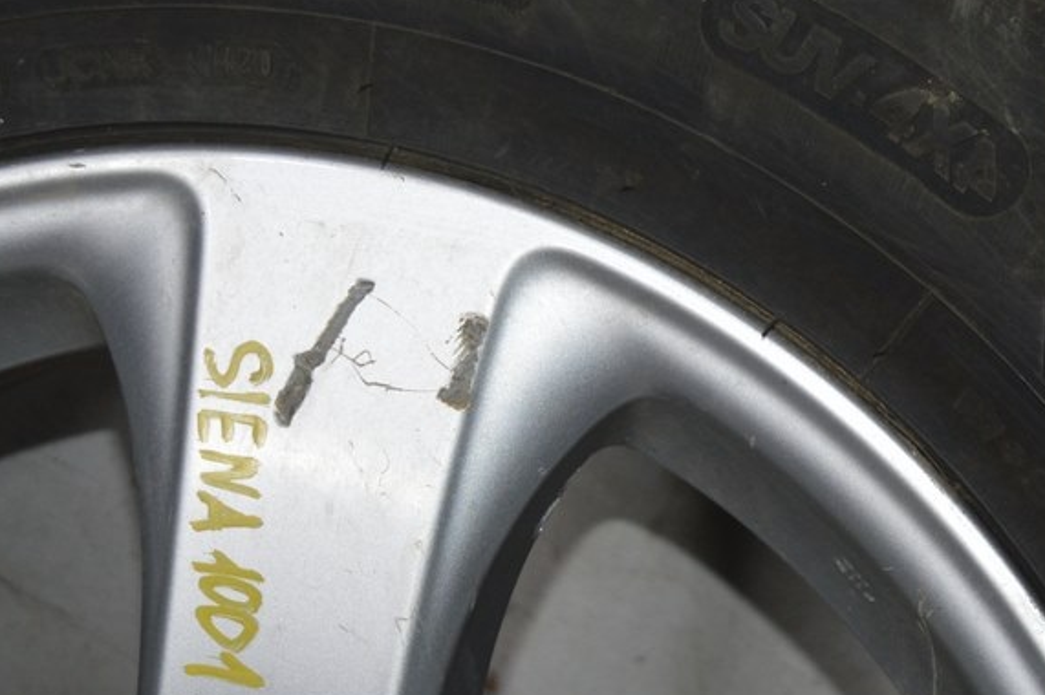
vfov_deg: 9.3
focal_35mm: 148
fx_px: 4290
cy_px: 465
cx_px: 392
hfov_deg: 13.9
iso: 720
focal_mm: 55
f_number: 5.6
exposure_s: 1/60
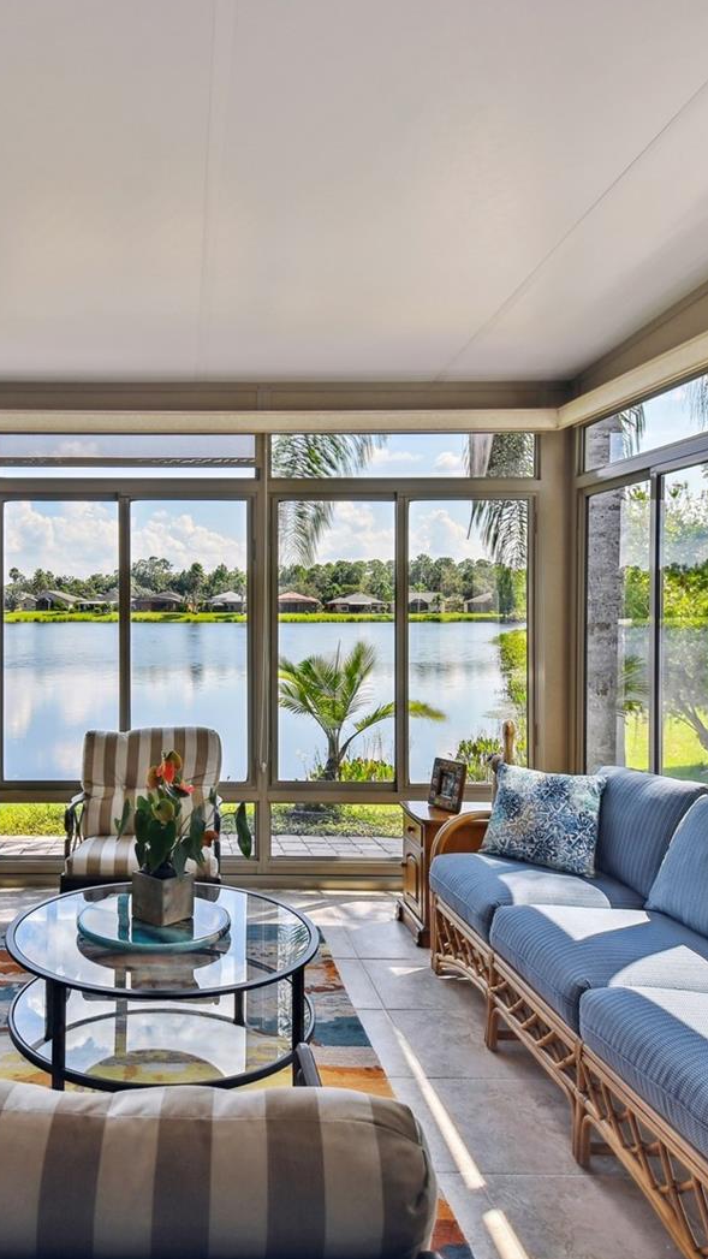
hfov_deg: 46.1
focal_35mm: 24
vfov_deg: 76.3
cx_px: 180
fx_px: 801
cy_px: 629
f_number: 7.1
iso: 100
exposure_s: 1/400
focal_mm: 10
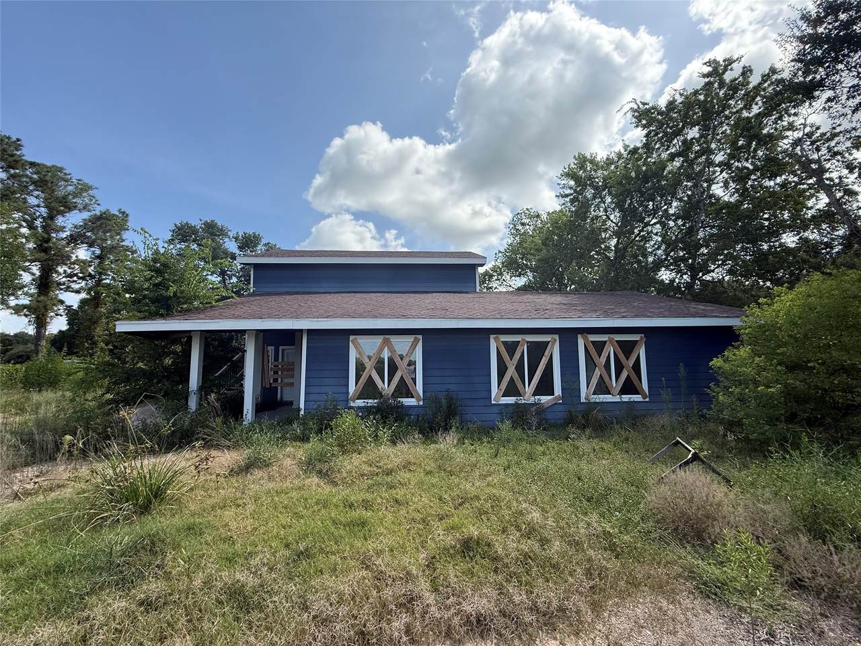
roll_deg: +0.6
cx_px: 430
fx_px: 348
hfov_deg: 102.1
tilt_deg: +5.7
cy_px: 323
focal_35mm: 14
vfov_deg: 85.7
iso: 80
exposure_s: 1/1613
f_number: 2.2
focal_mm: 2.22
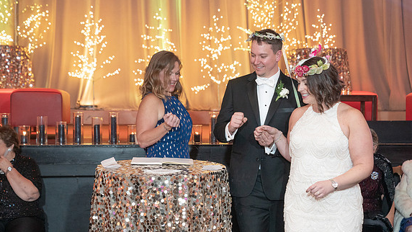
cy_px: 131
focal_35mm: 79
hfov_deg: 26.8
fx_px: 863
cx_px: 205
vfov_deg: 15.3
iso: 4000
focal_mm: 70
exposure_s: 1/125
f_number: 4
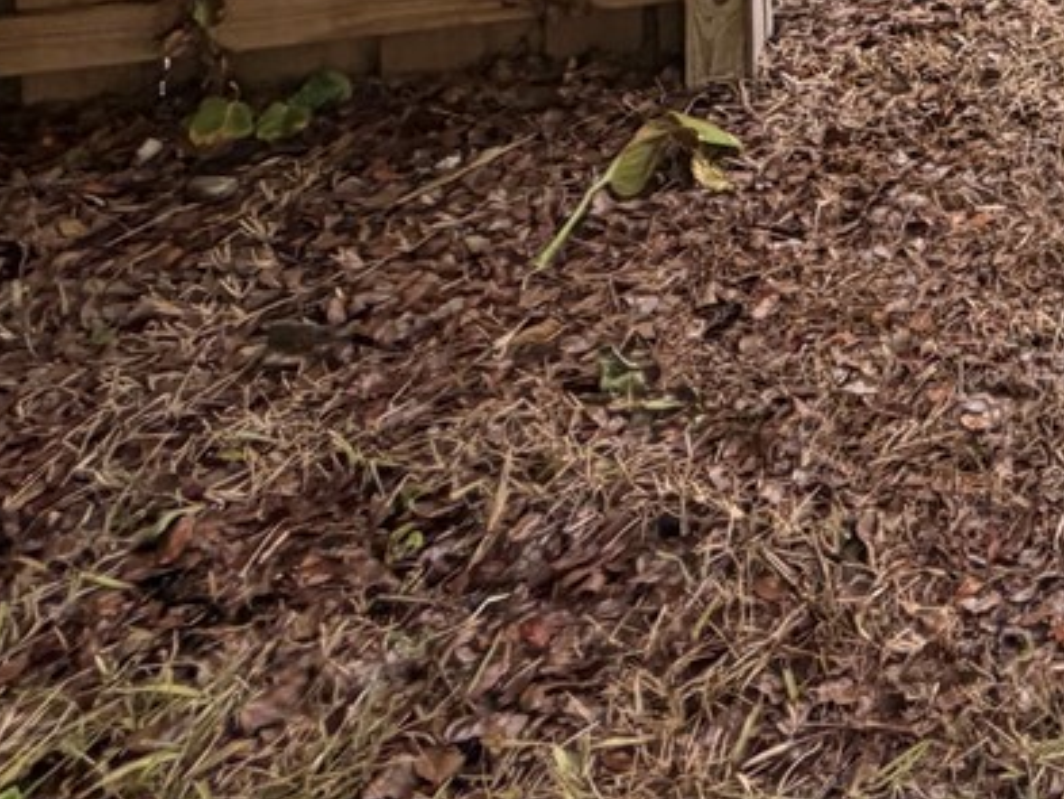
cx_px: 1516
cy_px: -501
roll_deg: -1.6
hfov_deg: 26.4
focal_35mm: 57
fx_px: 1753
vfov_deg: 20.6
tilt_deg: -11.0
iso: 80
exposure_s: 1/121
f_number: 2.2
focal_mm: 2.22
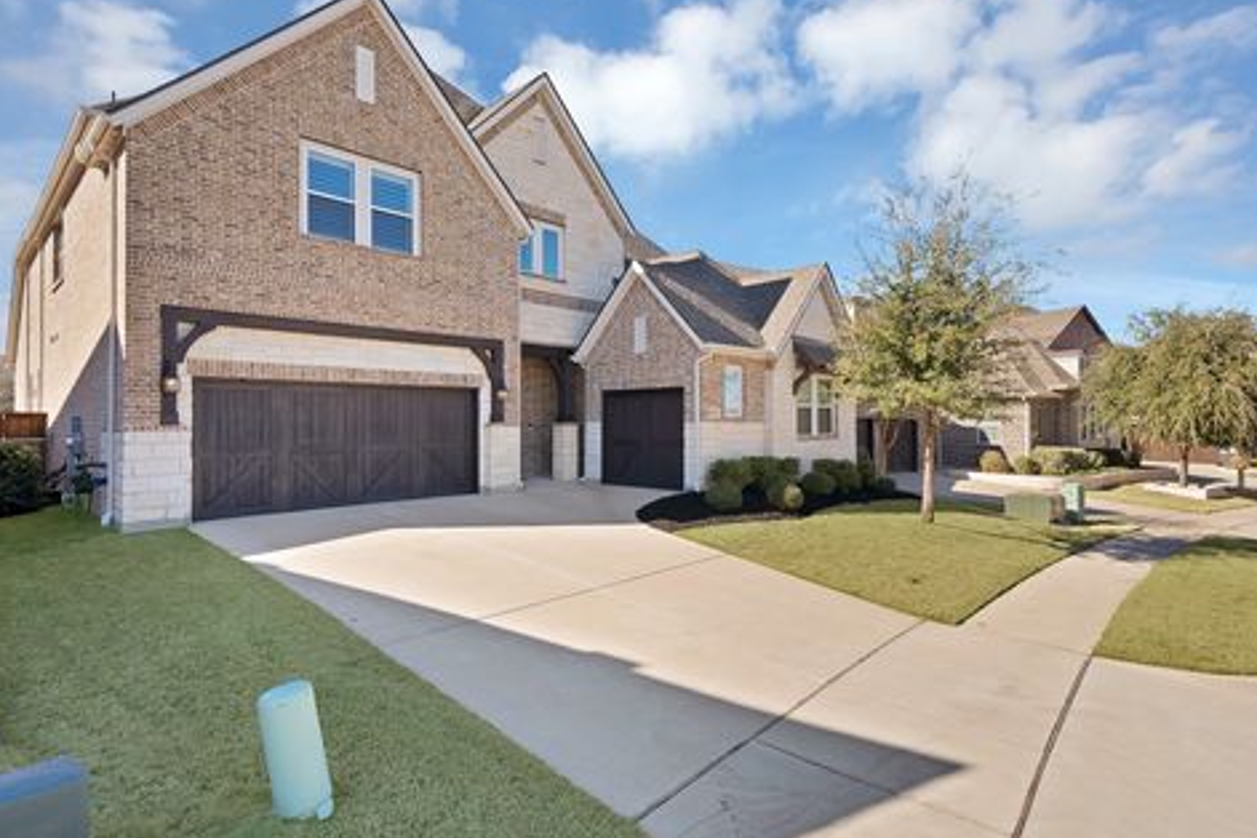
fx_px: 594
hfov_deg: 93.3
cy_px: 408
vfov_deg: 70.4
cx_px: 641
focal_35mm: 17
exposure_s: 1/250
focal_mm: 16
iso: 640
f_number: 10
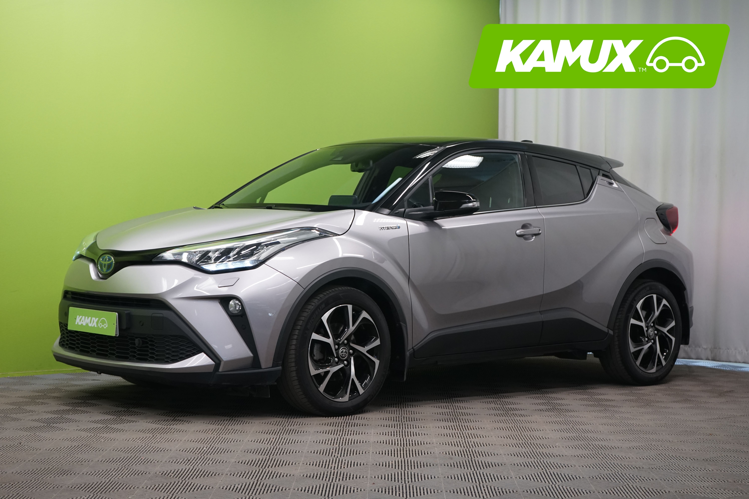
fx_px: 1415
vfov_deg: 20.0
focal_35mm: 68
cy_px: 250
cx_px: 374
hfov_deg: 29.7
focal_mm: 68
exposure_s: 1/25
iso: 1250
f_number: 7.1
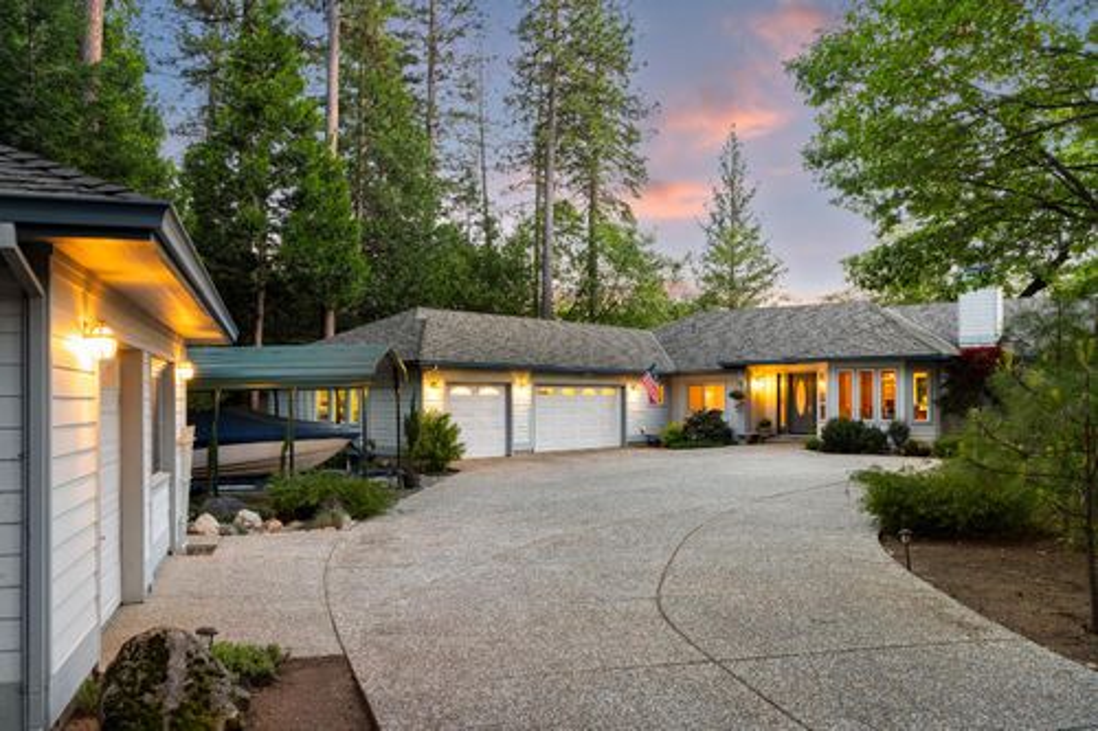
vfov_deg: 43.6
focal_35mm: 30
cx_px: 549
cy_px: 366
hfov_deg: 61.9
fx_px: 915
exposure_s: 1.3
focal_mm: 30
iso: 320
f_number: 8
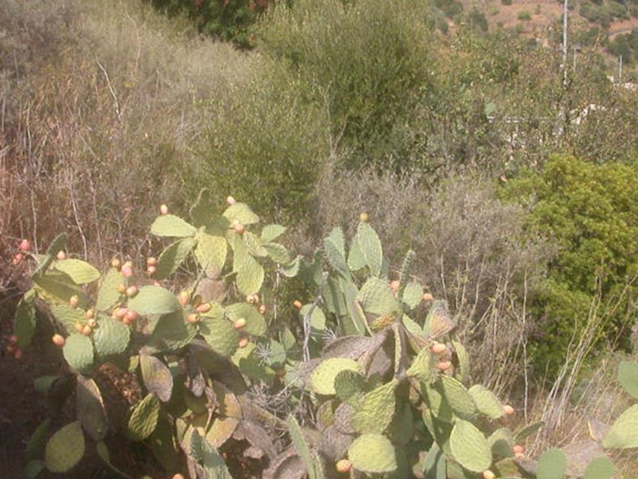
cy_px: 291
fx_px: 867
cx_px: 375
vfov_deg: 30.8
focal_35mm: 47
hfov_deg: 40.3
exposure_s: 1/528
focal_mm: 5.6
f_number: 4.5
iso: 100
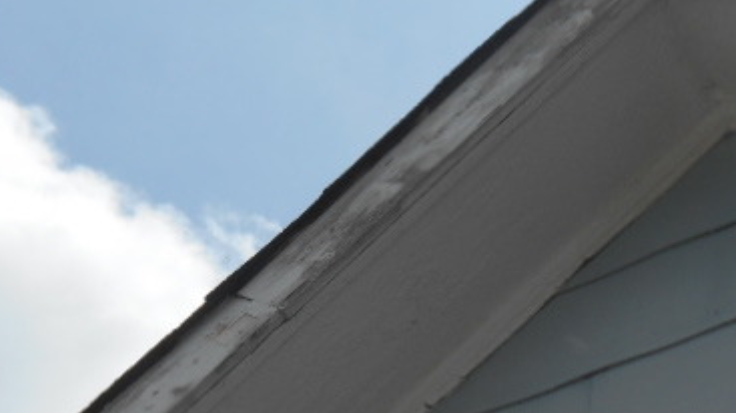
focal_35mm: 133
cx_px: 335
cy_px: 303
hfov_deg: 16.1
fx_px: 2594
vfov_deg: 9.1
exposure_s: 1/1000
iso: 80
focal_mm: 12.5
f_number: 4.5
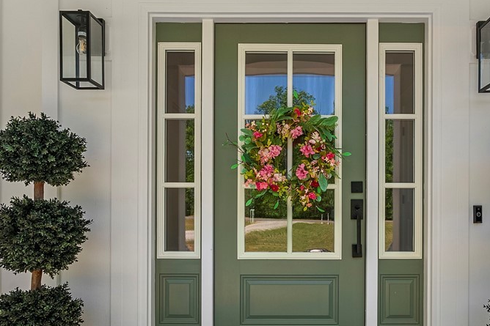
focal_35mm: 26
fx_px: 354
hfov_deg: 68.8
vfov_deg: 48.9
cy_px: 210
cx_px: 292
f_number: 8
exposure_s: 1/100
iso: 800
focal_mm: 16
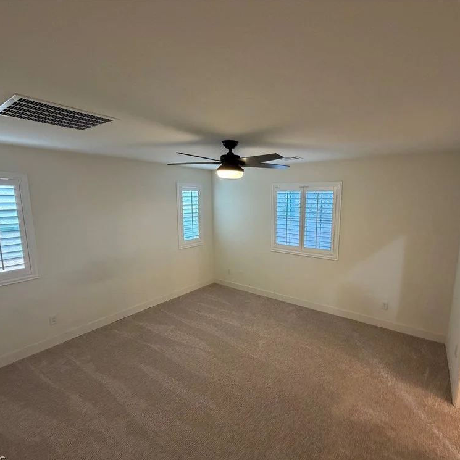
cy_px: 235
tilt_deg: -9.7
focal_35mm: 17
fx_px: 256
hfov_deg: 83.7
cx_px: 255
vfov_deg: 84.0
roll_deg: -0.2
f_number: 2.2
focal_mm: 2.22
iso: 320
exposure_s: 1/60
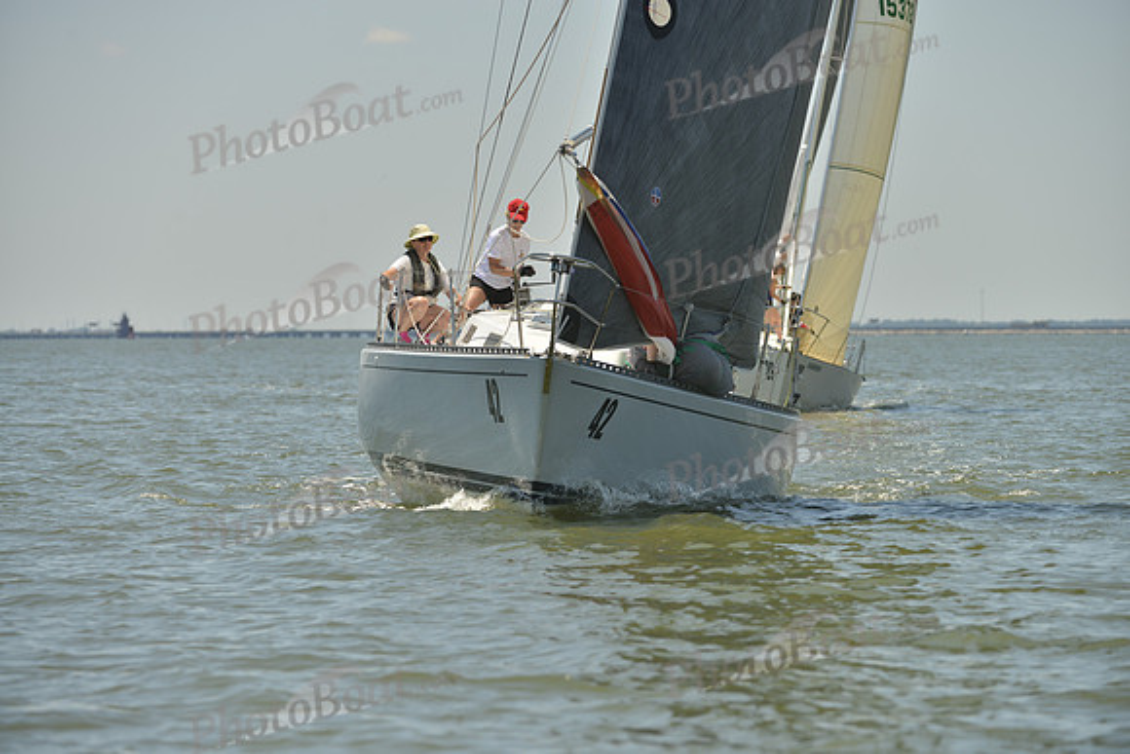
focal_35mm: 210
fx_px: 6593
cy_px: 377
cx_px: 565
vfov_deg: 6.5
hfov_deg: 9.8
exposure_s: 1/1250
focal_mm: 210
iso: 200
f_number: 5.6
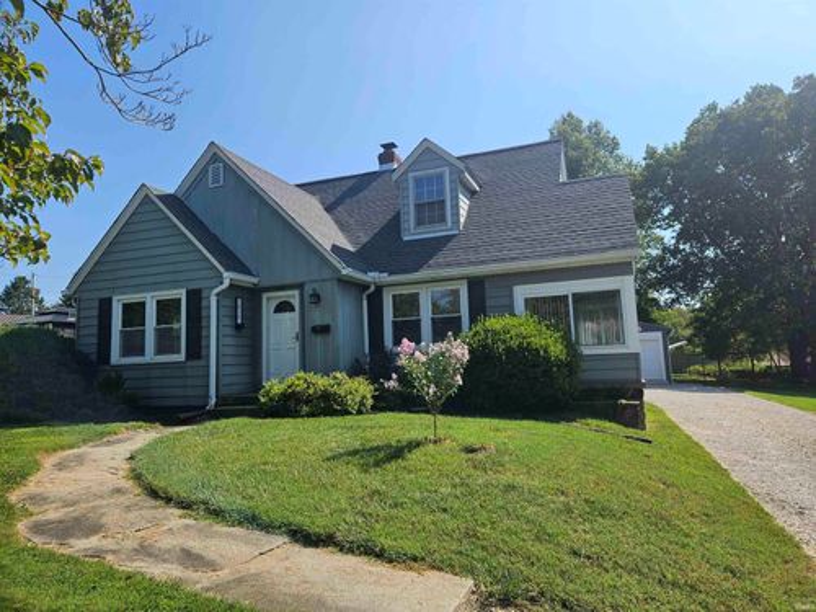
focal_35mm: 23
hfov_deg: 73.9
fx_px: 542
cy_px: 306
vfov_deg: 58.9
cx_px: 408
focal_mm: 5.4
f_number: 1.8
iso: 25
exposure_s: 1/1824
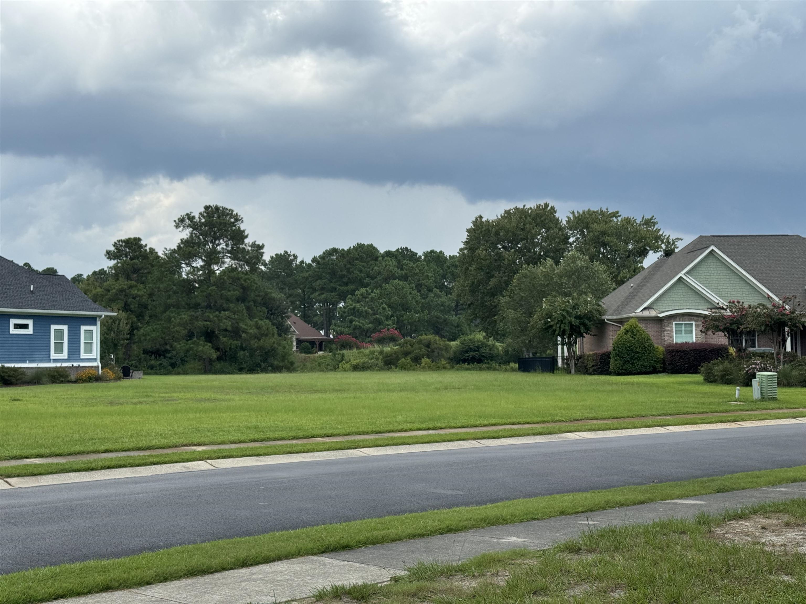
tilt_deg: +2.3
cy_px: 302
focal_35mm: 48
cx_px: 403
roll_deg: -0.3
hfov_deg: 39.7
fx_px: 1118
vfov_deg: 30.3
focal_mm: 6.76
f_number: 1.78
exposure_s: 1/3610
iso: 64
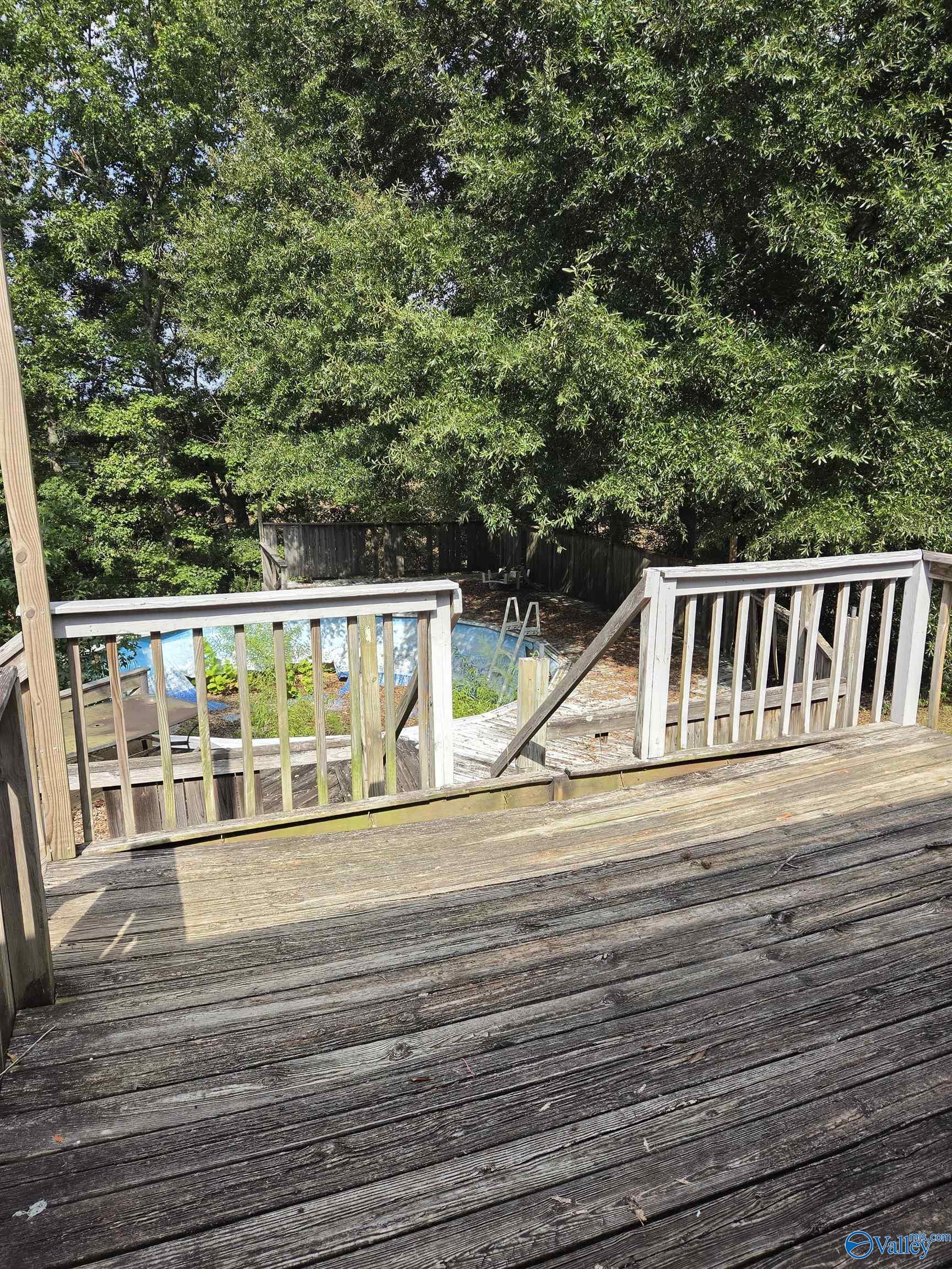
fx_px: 843
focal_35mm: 23
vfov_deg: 73.9
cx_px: 476
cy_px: 634
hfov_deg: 58.9
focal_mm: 5.4
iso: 80
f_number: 1.8
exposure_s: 1/2828
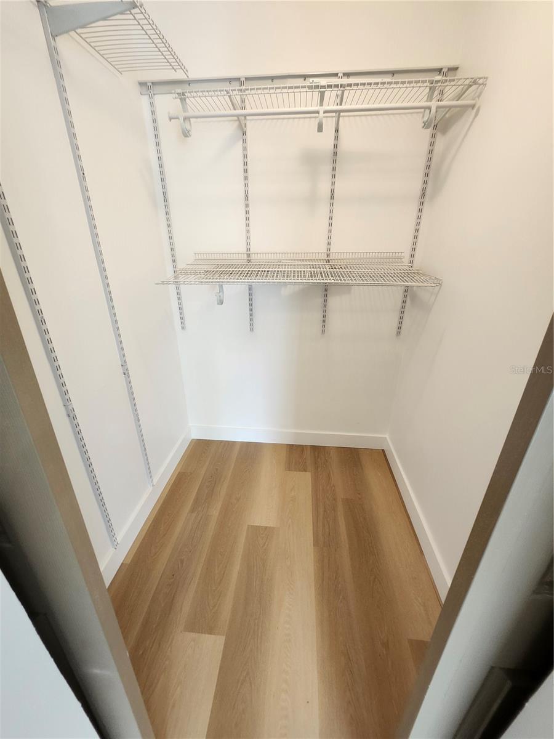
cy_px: 370
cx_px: 277
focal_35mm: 13
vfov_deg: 106.2
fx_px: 277
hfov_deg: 89.9
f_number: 2.2
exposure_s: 1/60
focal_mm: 1.74
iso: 160
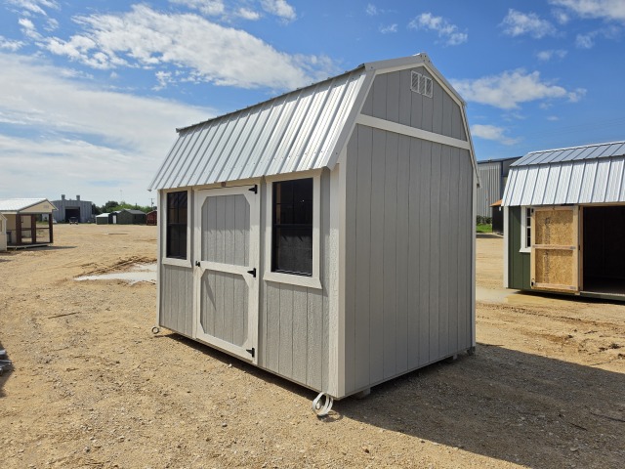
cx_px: 312
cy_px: 234
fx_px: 415
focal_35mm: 23
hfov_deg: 73.9
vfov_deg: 58.9
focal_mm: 6.5
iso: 20
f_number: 1.4
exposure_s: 1/7939
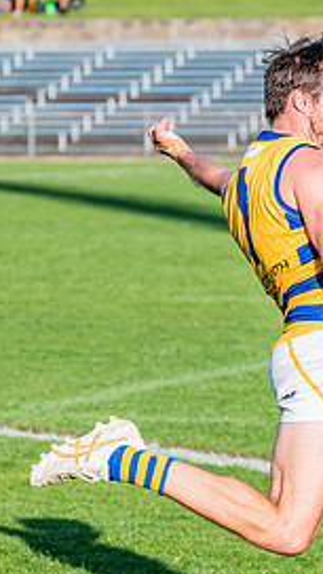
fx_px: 6243
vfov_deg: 5.3
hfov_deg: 3.0
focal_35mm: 410
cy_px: 309
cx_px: 480
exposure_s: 1/1600
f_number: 8
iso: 800
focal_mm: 170
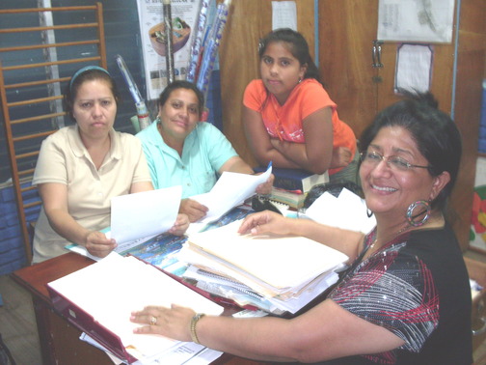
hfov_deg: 49.0
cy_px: 182
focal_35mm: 38
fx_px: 534
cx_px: 243
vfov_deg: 37.7
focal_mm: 6.3
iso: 100
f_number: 2.8
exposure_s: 1/3
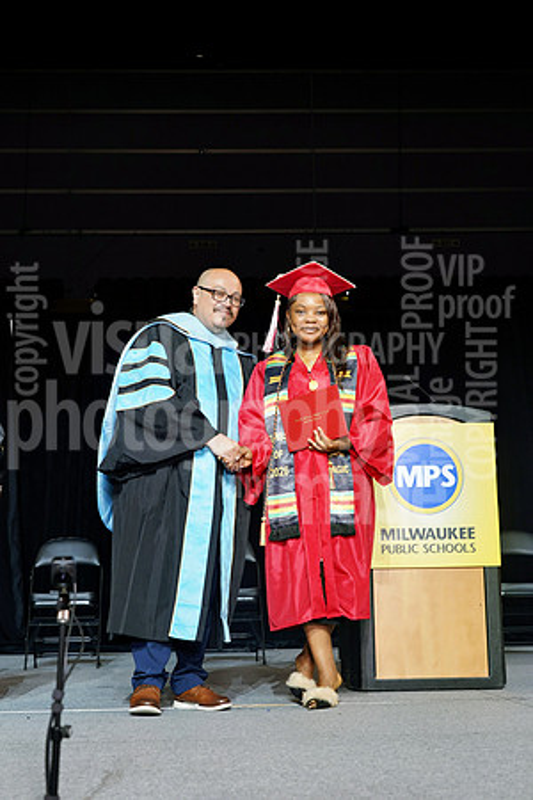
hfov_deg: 26.0
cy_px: 400
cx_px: 266
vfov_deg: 38.2
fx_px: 1155
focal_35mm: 52
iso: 500
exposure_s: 1/80
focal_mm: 52
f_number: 5.6
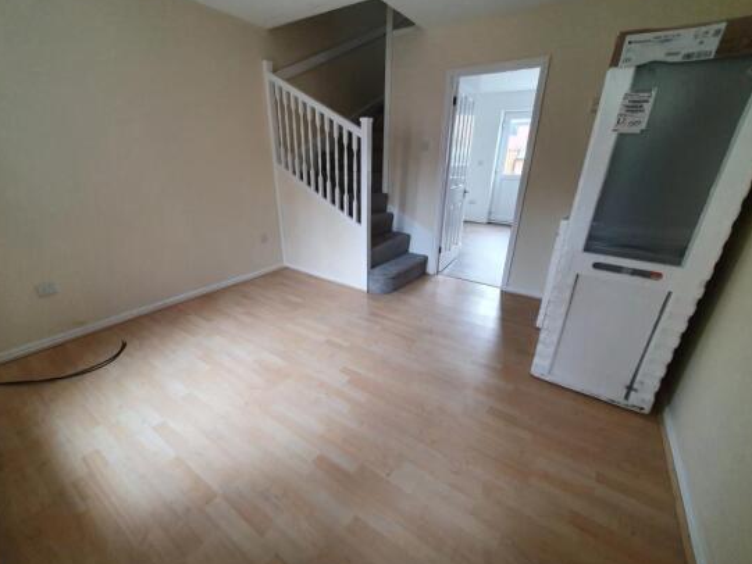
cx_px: 366
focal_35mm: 14
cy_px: 285
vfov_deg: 85.7
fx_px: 304
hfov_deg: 102.0
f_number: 2.2
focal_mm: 1.8
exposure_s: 1/50
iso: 320
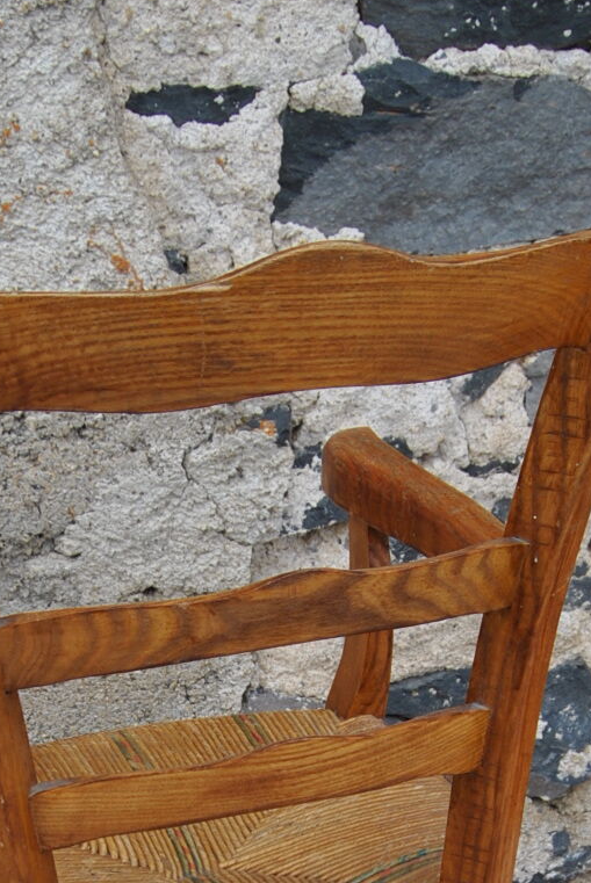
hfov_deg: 16.3
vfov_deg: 22.8
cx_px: 232
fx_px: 2064
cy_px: 957
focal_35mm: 84
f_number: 7.1
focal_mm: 22
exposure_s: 1/200
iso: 100
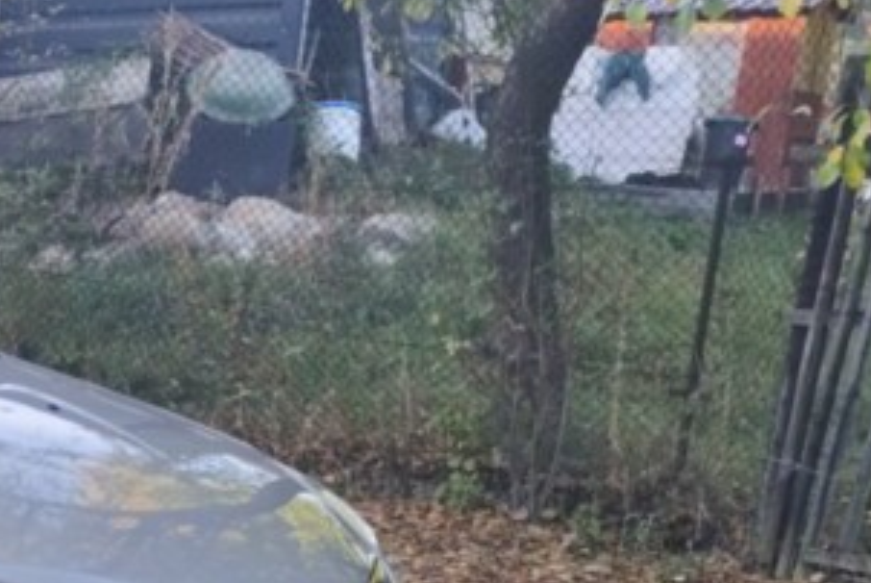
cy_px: 724
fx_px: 1962
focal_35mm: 81
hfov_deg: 21.5
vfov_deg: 16.1
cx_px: -395
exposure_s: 1/100
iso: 78
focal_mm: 6.19
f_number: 1.65
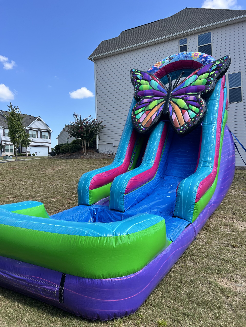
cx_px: 123
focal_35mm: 26
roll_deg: +1.6
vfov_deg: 67.3
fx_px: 246
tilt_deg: +0.3
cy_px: 164
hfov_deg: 53.1
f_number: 1.5
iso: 50
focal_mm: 5.7
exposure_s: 1/2045
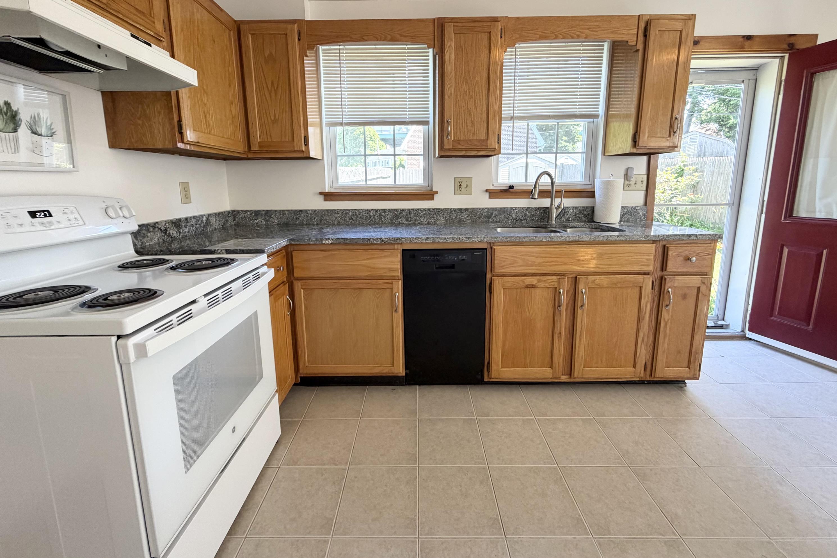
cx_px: 418
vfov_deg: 76.9
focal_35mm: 15
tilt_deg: -9.0
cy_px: 238
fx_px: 349
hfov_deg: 100.4
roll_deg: +0.9
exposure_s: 1/121
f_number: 2.2
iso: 200
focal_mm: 2.22
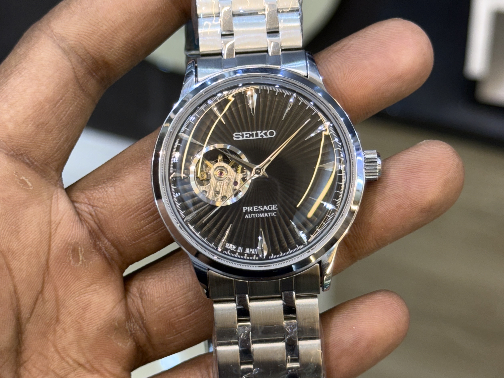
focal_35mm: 77
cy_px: 174
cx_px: 248
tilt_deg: -44.4
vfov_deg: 19.1
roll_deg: -1.1
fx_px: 1121
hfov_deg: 25.3
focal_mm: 6.76
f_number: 1.78
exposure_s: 1/50
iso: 64
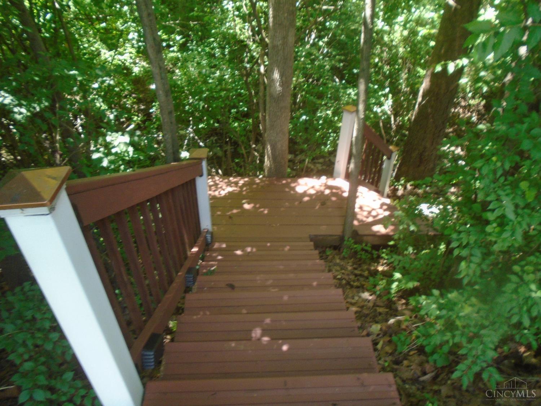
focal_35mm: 26
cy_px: 203
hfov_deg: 67.3
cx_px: 270
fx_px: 406
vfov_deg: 53.1
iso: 200
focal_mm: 4.6
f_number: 3.2
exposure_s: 1/60
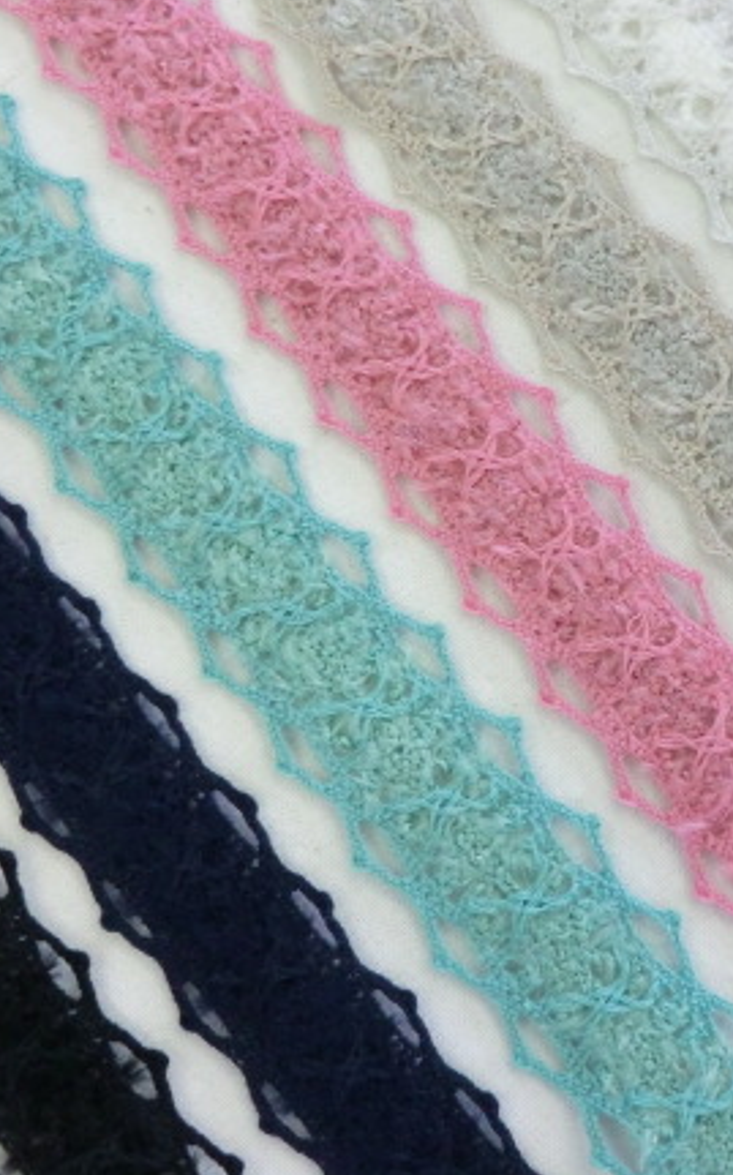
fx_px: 2016
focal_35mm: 63
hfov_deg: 20.3
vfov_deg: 32.5
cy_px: 567
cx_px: 629
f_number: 3.8
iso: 320
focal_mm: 7.1
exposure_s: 1/60
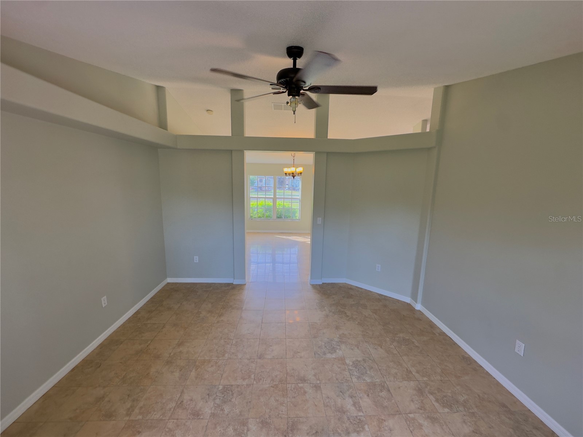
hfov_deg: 102.1
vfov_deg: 85.7
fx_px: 236
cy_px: 218
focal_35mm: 14
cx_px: 292
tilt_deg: -10.6
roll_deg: -1.3
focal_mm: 2.22
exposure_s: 1/120
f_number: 2.2
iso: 64
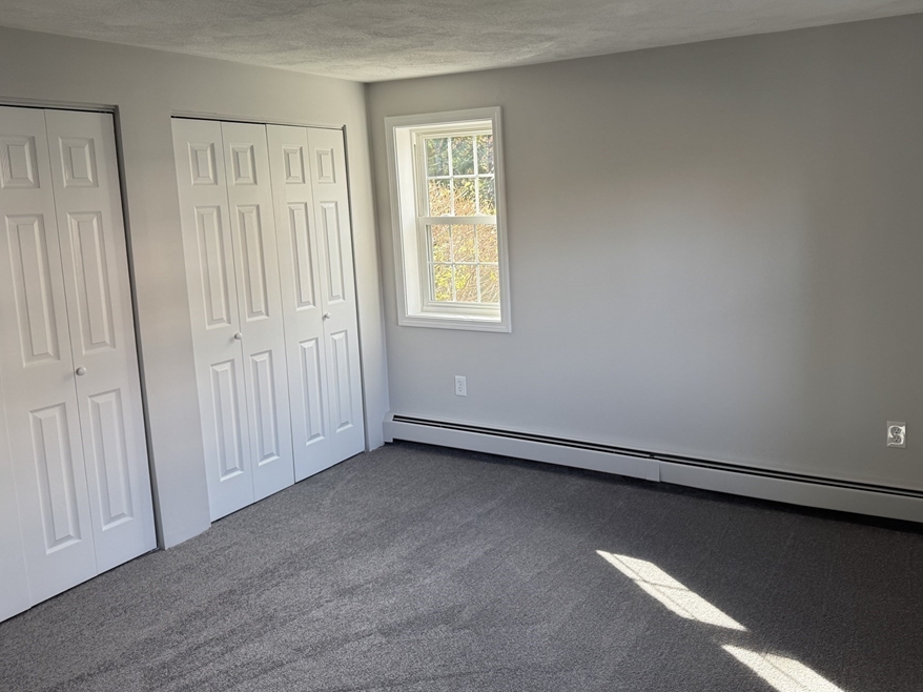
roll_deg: +2.4
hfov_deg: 63.1
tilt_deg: -8.3
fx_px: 746
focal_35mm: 28
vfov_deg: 49.5
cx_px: 534
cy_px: 291
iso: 100
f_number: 1.78
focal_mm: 6.76
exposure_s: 1/120
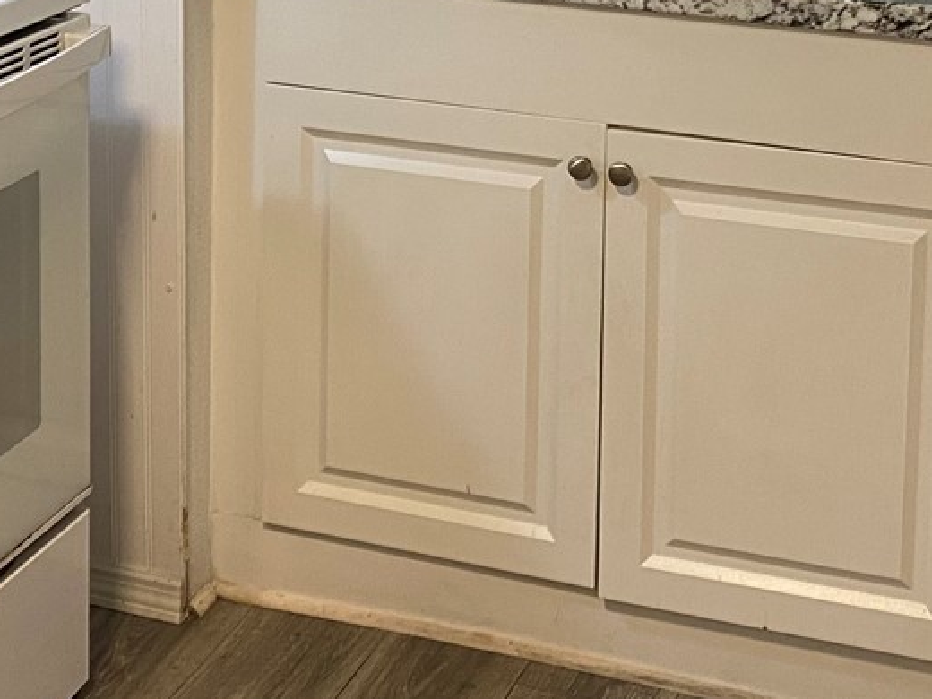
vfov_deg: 17.5
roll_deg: -0.6
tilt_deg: -10.2
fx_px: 2154
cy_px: -149
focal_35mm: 80
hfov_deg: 24.3
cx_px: 292
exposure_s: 1/60
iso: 80
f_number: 1.8
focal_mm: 4.25
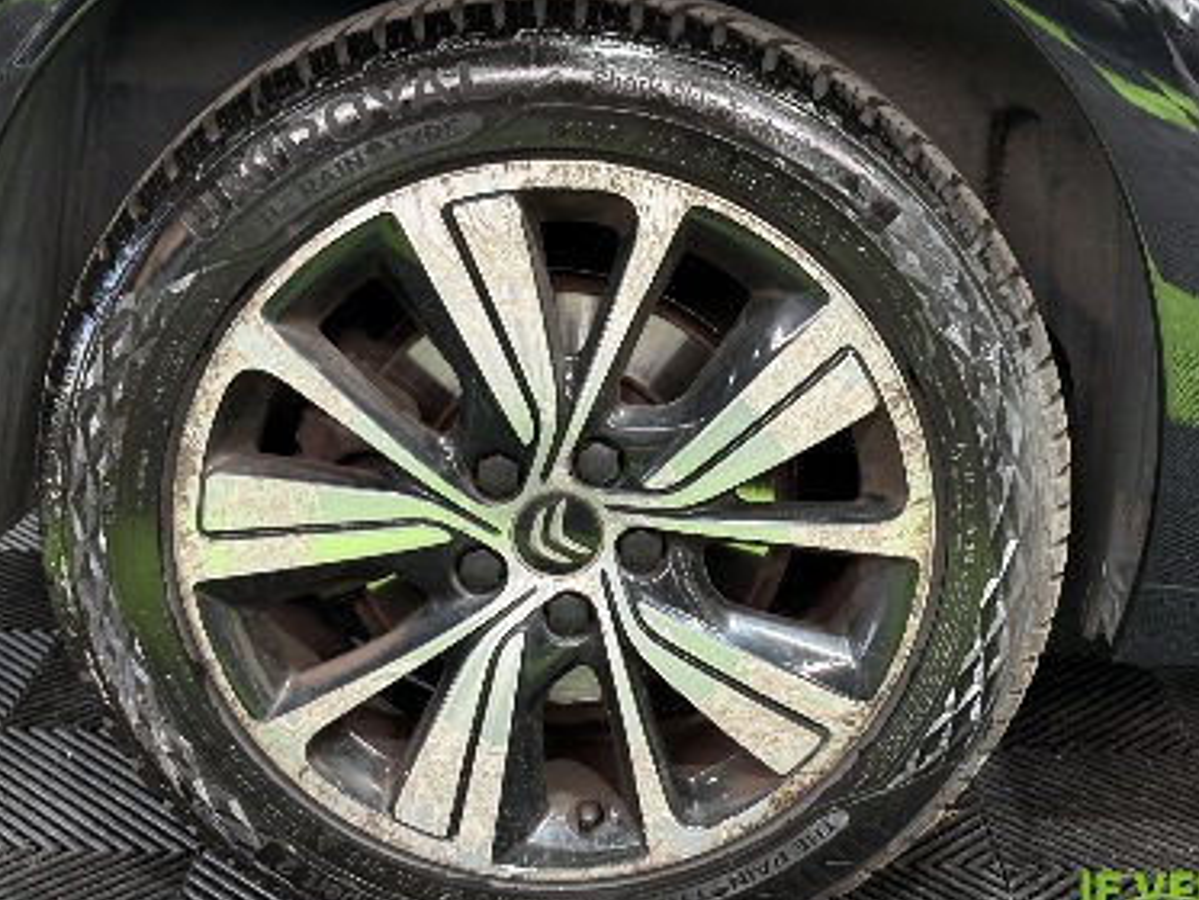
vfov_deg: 25.2
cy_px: 492
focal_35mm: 58
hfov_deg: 33.2
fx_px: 2010
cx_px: 649
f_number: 1.6
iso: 64
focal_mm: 5.96
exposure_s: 1/50
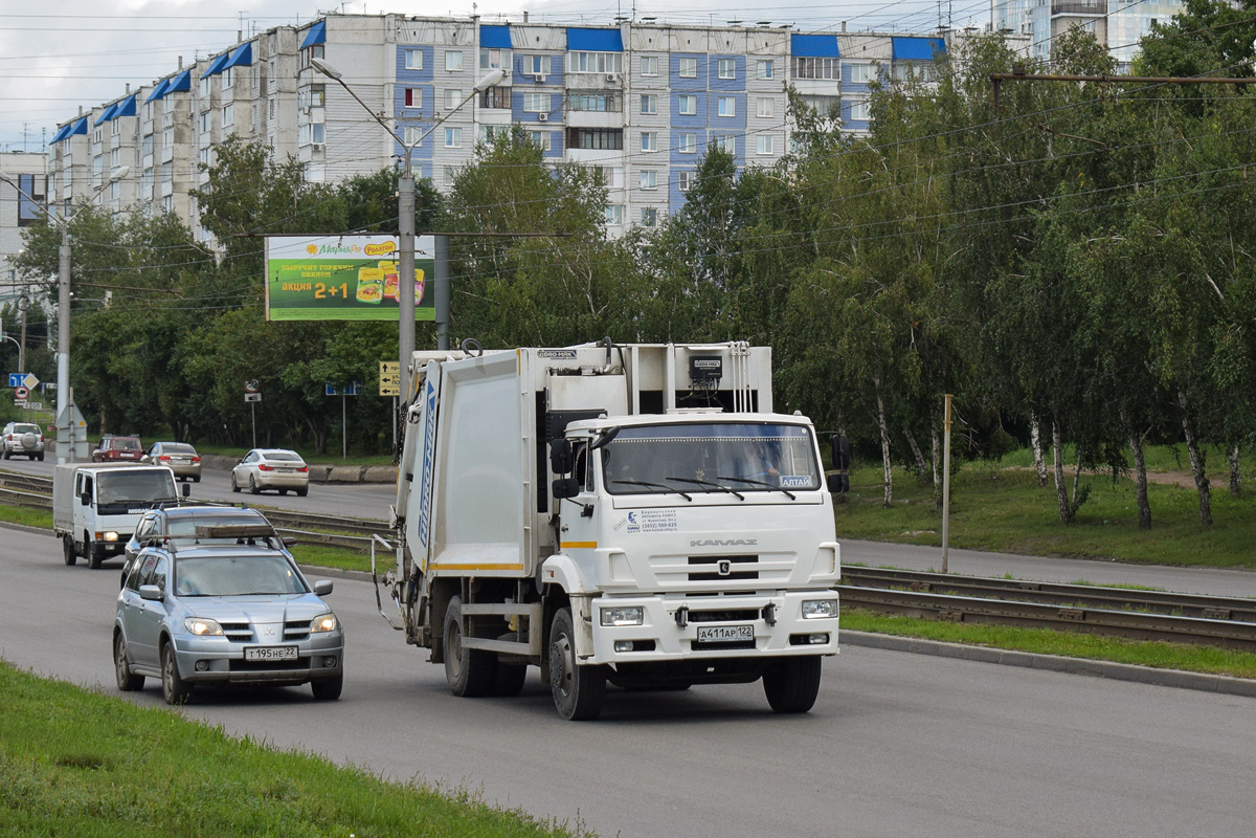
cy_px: 419
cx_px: 628
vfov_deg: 16.6
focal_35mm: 82
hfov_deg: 24.6
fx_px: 2878
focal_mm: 55
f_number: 6.3
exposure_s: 1/800
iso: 400
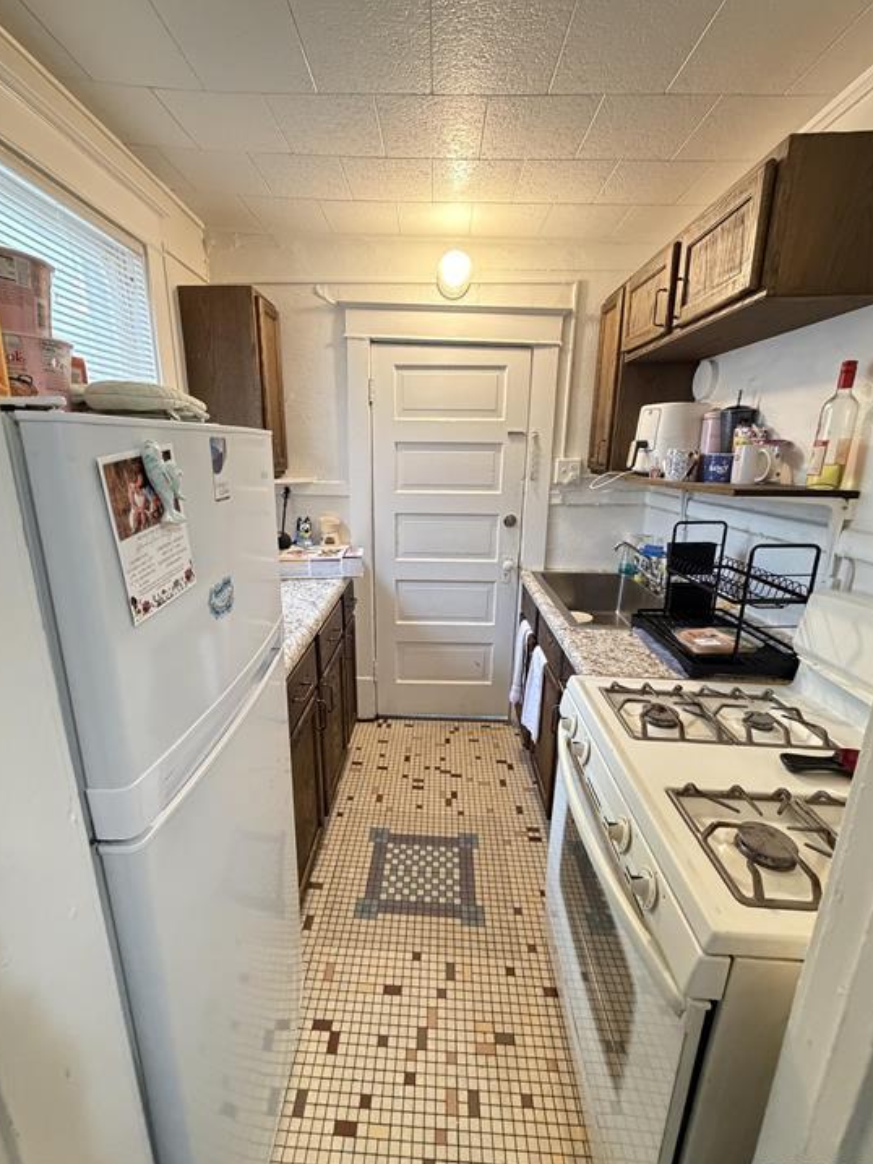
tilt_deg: -14.7
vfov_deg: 98.2
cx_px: 417
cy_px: 583
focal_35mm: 15
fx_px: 504
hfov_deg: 81.7
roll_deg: -0.7
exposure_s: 1/60
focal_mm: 2.22
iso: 640
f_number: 2.2
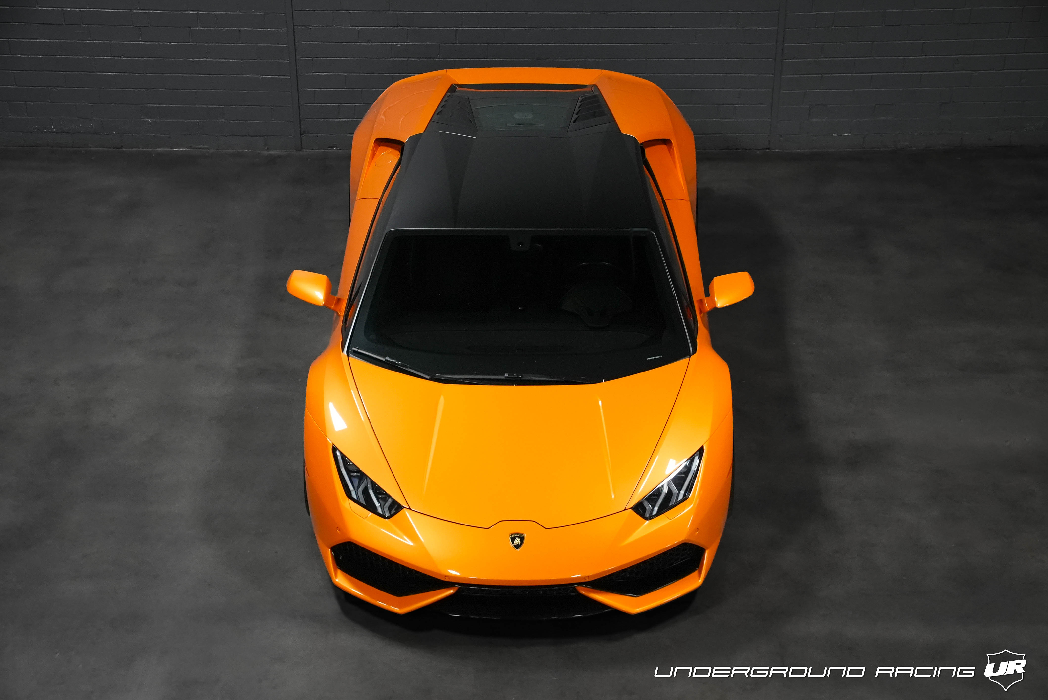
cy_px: 350
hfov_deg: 28.8
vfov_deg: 19.5
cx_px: 524
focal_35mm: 70
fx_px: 2039
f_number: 5
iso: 8000
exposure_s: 1/160
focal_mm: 70
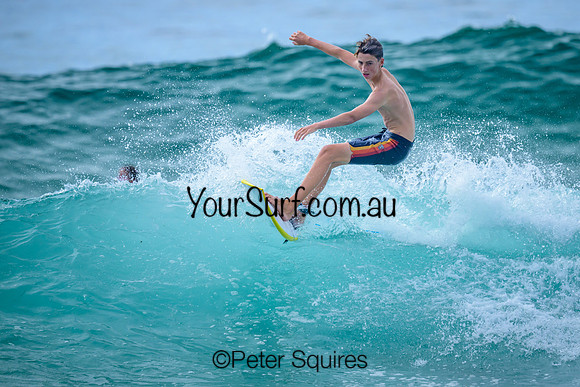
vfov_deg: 1.5
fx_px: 14521
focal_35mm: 901
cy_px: 172
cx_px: 325
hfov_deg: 2.3
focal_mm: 800
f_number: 6.3
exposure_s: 1/3200
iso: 560
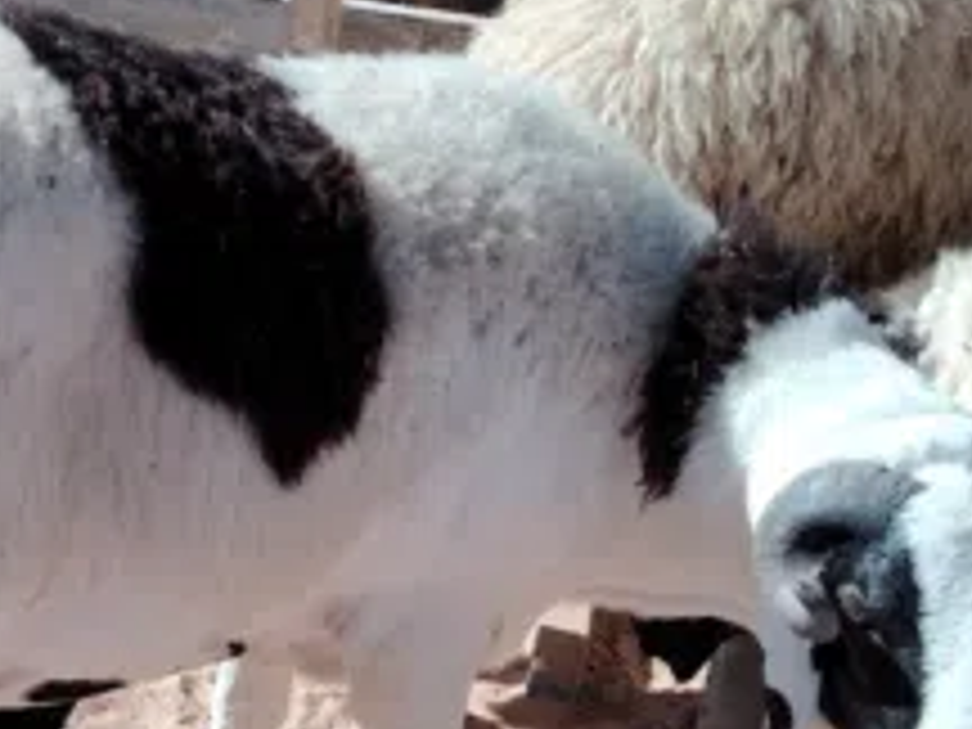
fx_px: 1994
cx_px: 234
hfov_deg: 27.0
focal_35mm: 71
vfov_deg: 20.2
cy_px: 684
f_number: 1.75
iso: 100
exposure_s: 1/851
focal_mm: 5.25
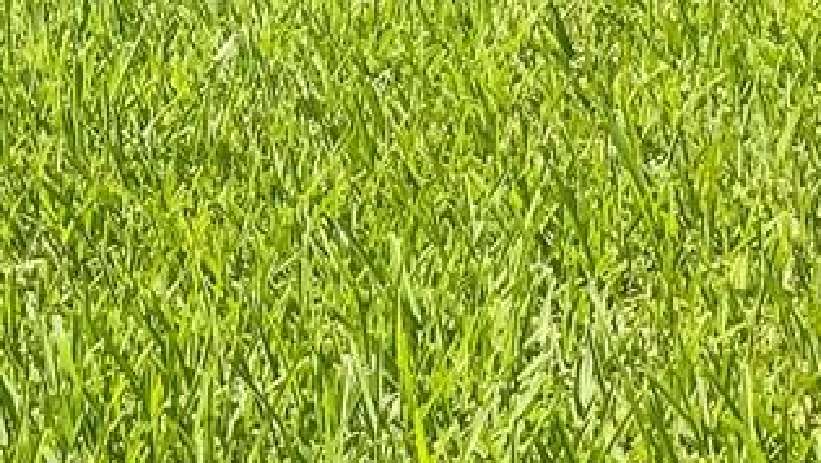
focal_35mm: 160
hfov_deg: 12.9
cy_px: -853
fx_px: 3484
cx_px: -312
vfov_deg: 6.9
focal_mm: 3
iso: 20
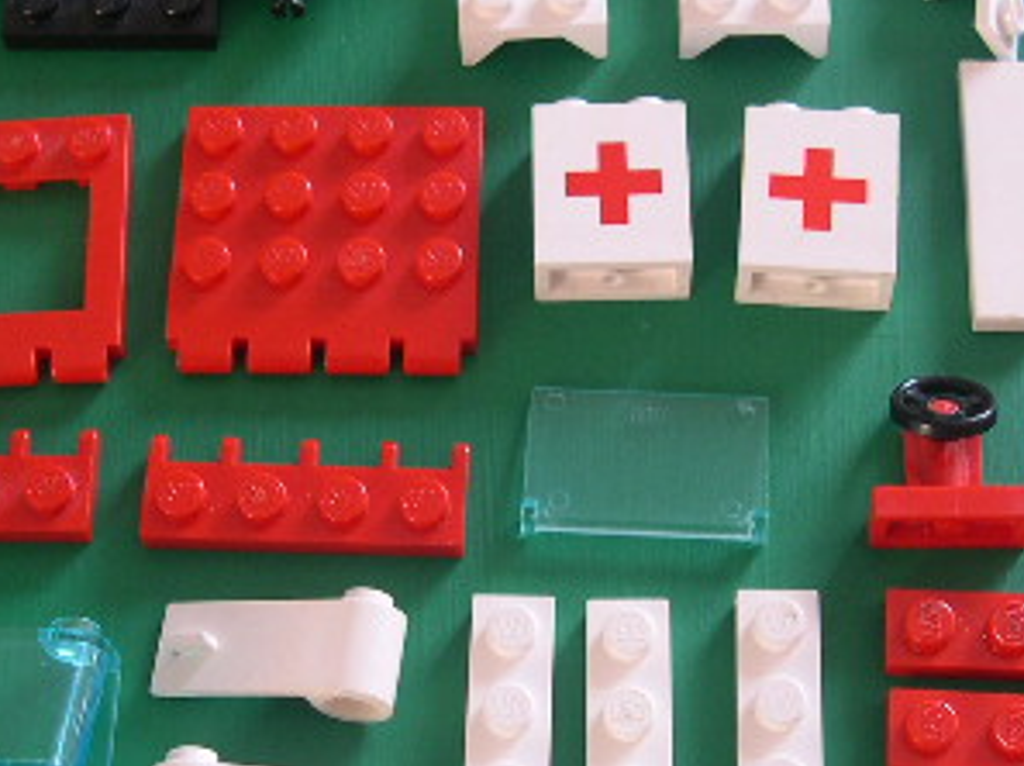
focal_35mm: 82
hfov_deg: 23.9
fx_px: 2423
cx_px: 479
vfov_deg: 18.0
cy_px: 411
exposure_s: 1/12.6
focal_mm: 8
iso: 100
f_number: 2.8
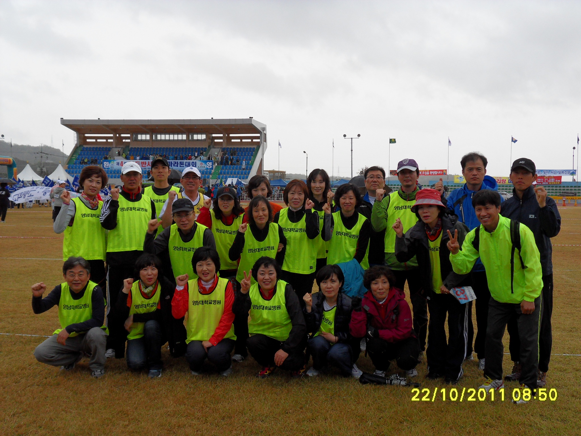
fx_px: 604
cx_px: 290
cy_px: 218
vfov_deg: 39.7
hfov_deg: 51.4
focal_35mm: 36
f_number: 3.9
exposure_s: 1/90
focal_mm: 6.5
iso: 100
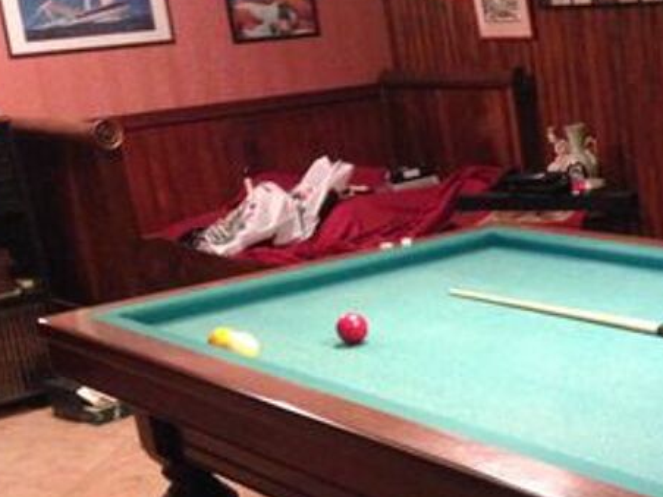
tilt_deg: -20.3
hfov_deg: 25.3
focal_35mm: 73
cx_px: 667
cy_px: 457
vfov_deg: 19.7
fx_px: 1398
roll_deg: +4.6
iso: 500
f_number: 2.4
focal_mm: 4.12
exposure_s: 1/15
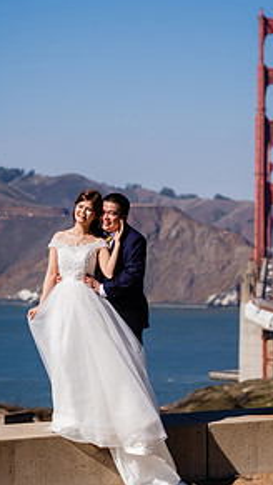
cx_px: 178
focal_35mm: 136
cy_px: 222
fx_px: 1748
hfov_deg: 8.9
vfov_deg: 15.8
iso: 160
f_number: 2.5
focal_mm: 56
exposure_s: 1/6400
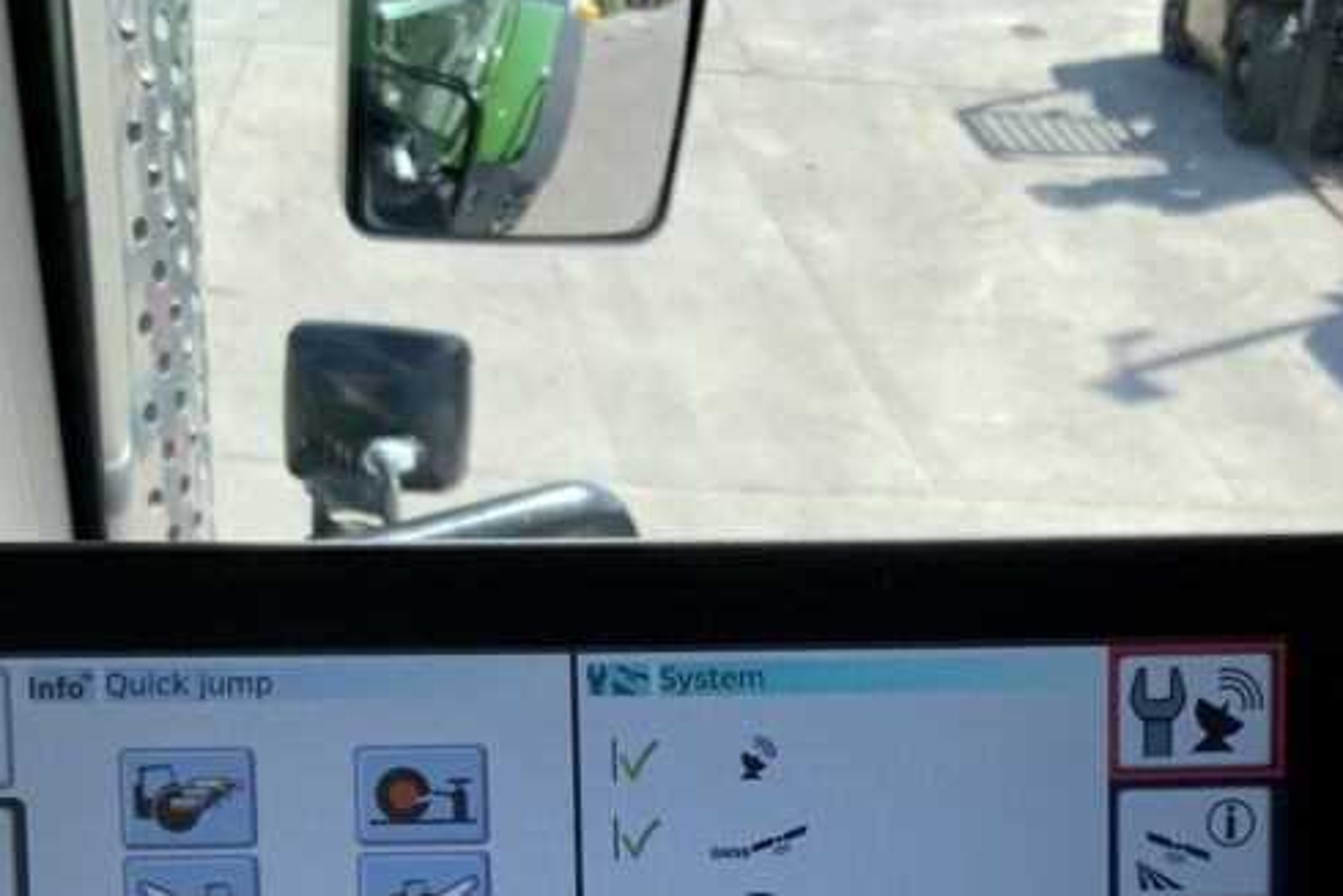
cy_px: 1028
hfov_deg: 31.8
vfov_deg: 20.4
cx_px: 784
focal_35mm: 63
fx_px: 2351
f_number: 1.8
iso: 16
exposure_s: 1/473
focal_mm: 3
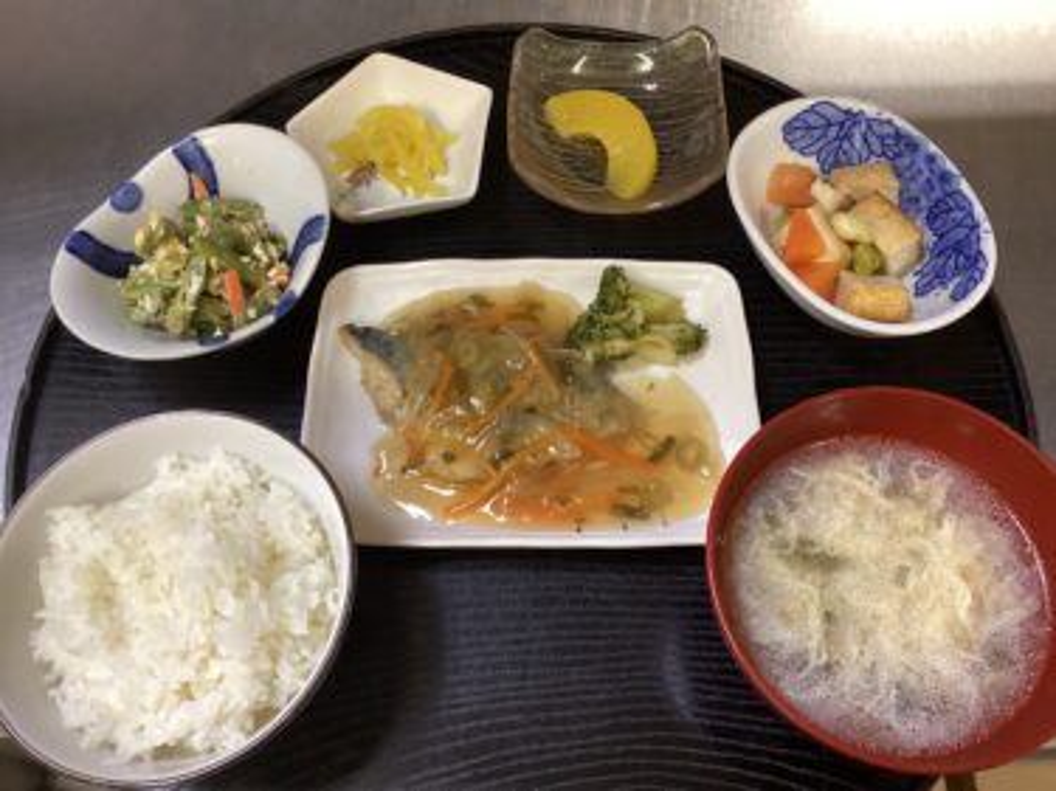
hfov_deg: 58.4
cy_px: 396
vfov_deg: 45.4
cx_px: 528
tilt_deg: -64.0
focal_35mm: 31
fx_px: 945
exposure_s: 1/50
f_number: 2.4
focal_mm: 3.3
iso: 200
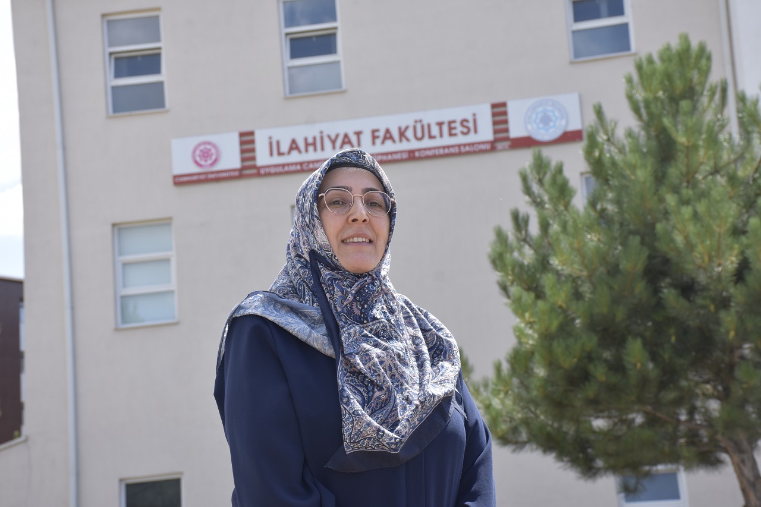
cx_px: 380
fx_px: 1585
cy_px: 254
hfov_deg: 27.0
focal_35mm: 75
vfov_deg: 18.2
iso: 400
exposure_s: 1/500
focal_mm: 50
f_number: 8
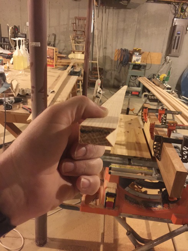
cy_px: 126
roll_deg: -5.0
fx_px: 210
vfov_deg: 61.7
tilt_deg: -21.8
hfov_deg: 48.2
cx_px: 94
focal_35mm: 29
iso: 100
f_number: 2.2
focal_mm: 4.15
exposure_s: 1/4
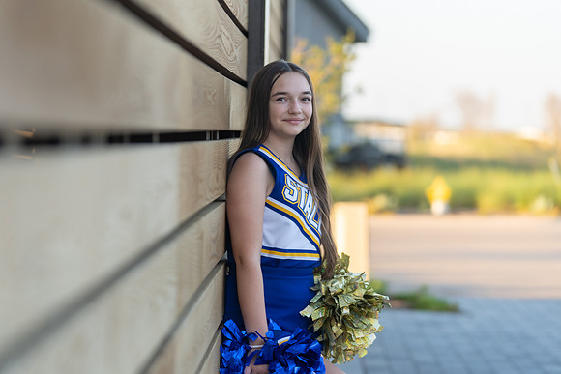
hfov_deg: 18.3
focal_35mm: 112
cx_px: 291
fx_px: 1741
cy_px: 181
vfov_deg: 12.3
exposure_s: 1/320
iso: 200
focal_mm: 106
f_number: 2.8
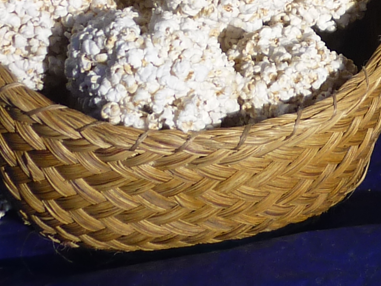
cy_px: -184
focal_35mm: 135
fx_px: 1485
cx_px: 546
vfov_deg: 10.5
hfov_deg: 13.8
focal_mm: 5.5
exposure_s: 1/320
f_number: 8
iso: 80
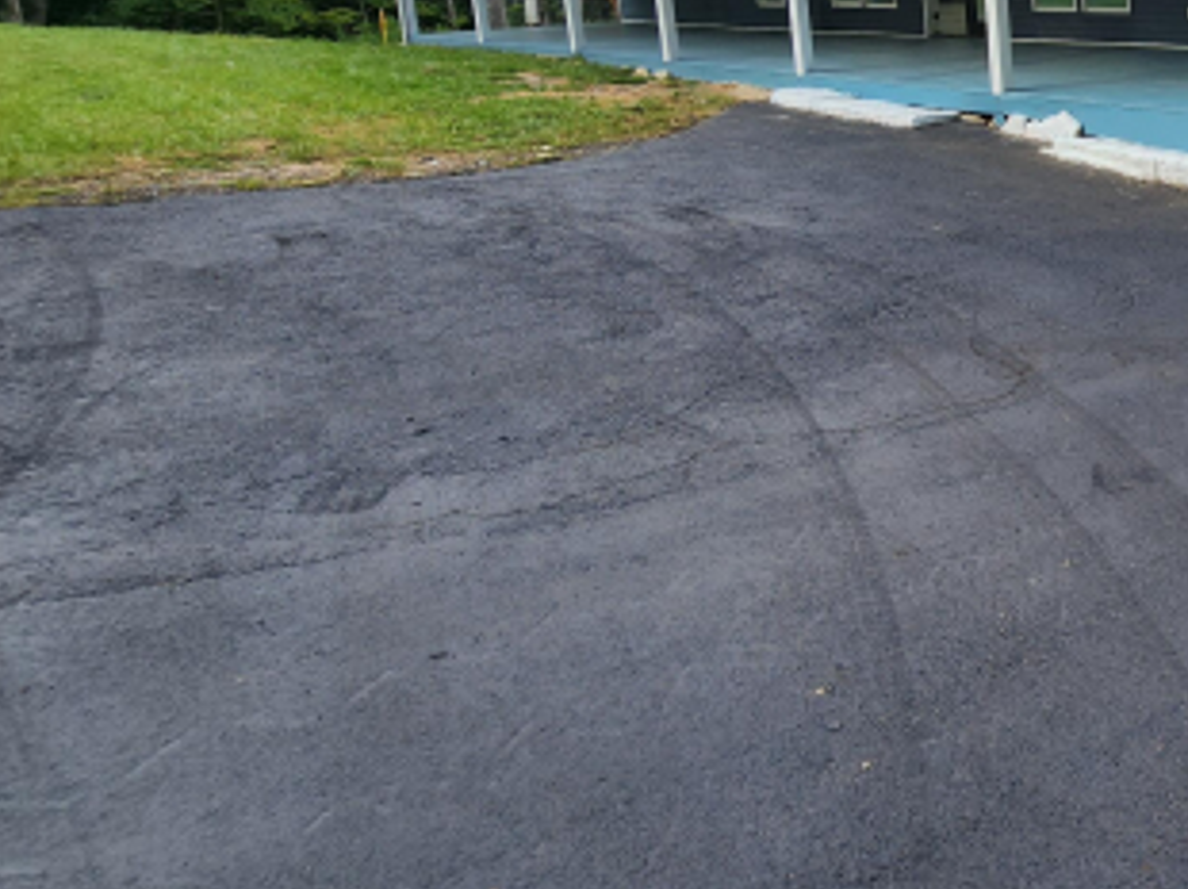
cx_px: 1270
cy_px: 138
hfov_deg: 48.0
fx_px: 960
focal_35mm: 28
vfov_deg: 46.2
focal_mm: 2.2
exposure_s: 1/206
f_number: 2.2
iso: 50
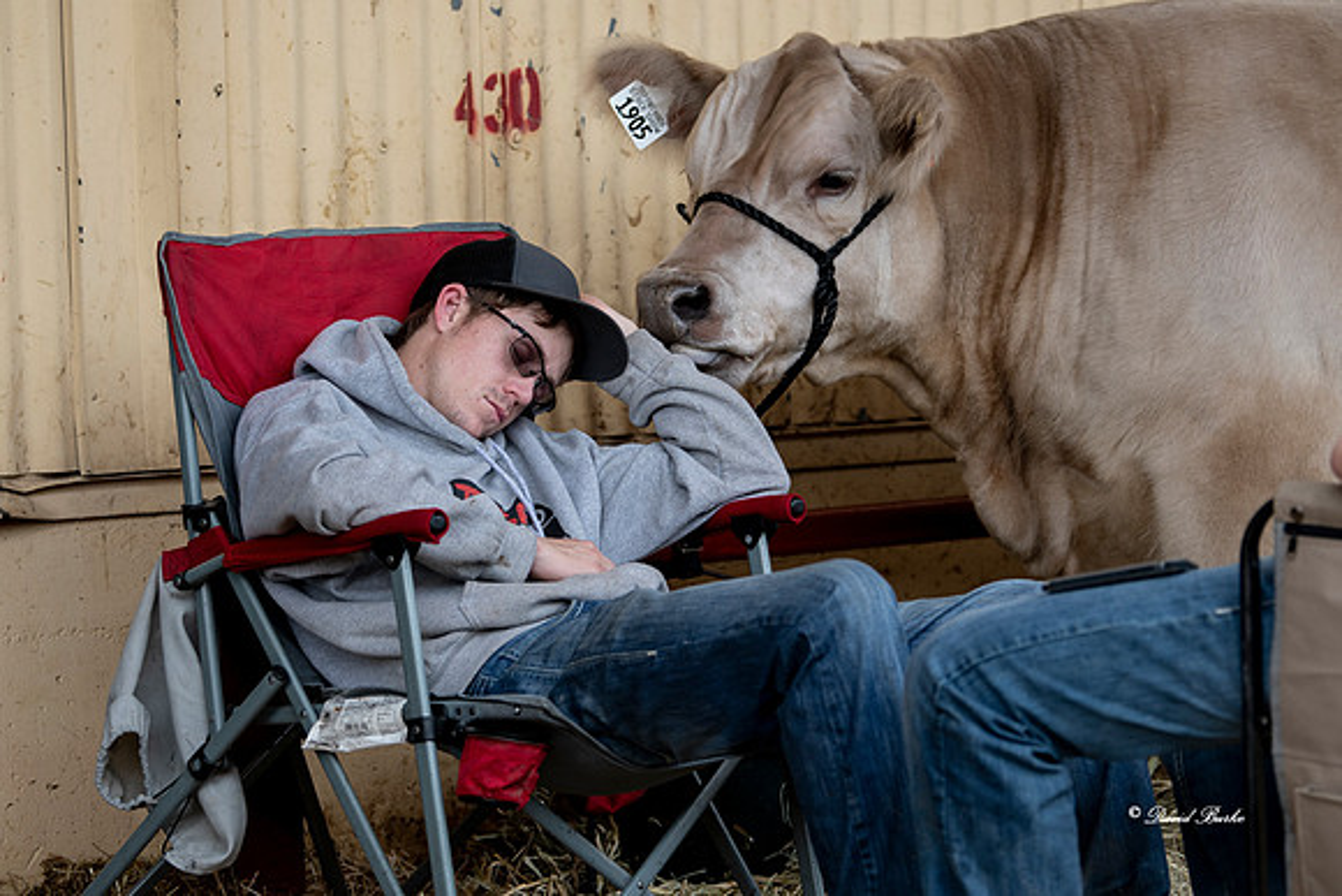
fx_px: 6264
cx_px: 671
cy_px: 448
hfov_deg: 12.2
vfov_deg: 8.2
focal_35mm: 168
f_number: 2.8
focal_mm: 112
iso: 160
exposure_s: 1/500
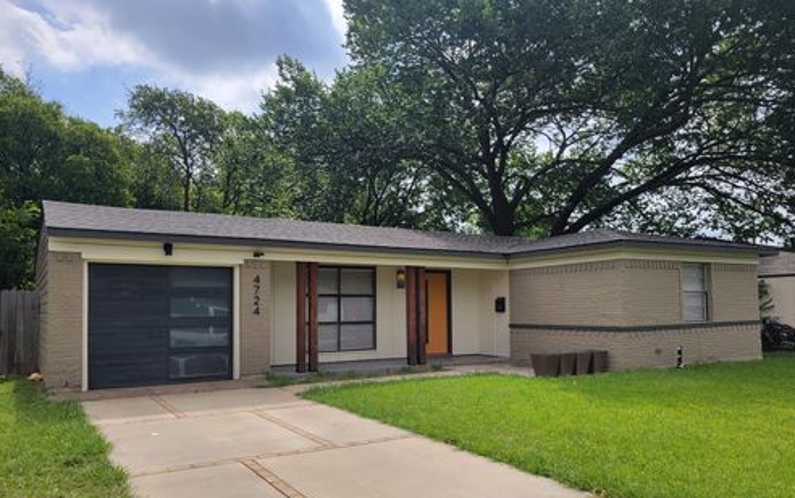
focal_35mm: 28
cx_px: 398
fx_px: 607
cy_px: 287
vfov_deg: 44.5
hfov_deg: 66.4
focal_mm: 5.4
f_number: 1.8
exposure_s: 1/2404
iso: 40
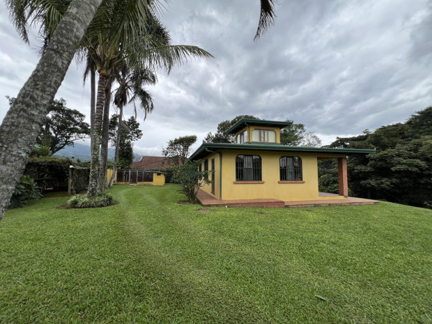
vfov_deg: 89.9
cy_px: 162
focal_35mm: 13
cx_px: 216
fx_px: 162
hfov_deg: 106.2
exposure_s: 1/1024
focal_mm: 1.57
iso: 32
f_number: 1.8
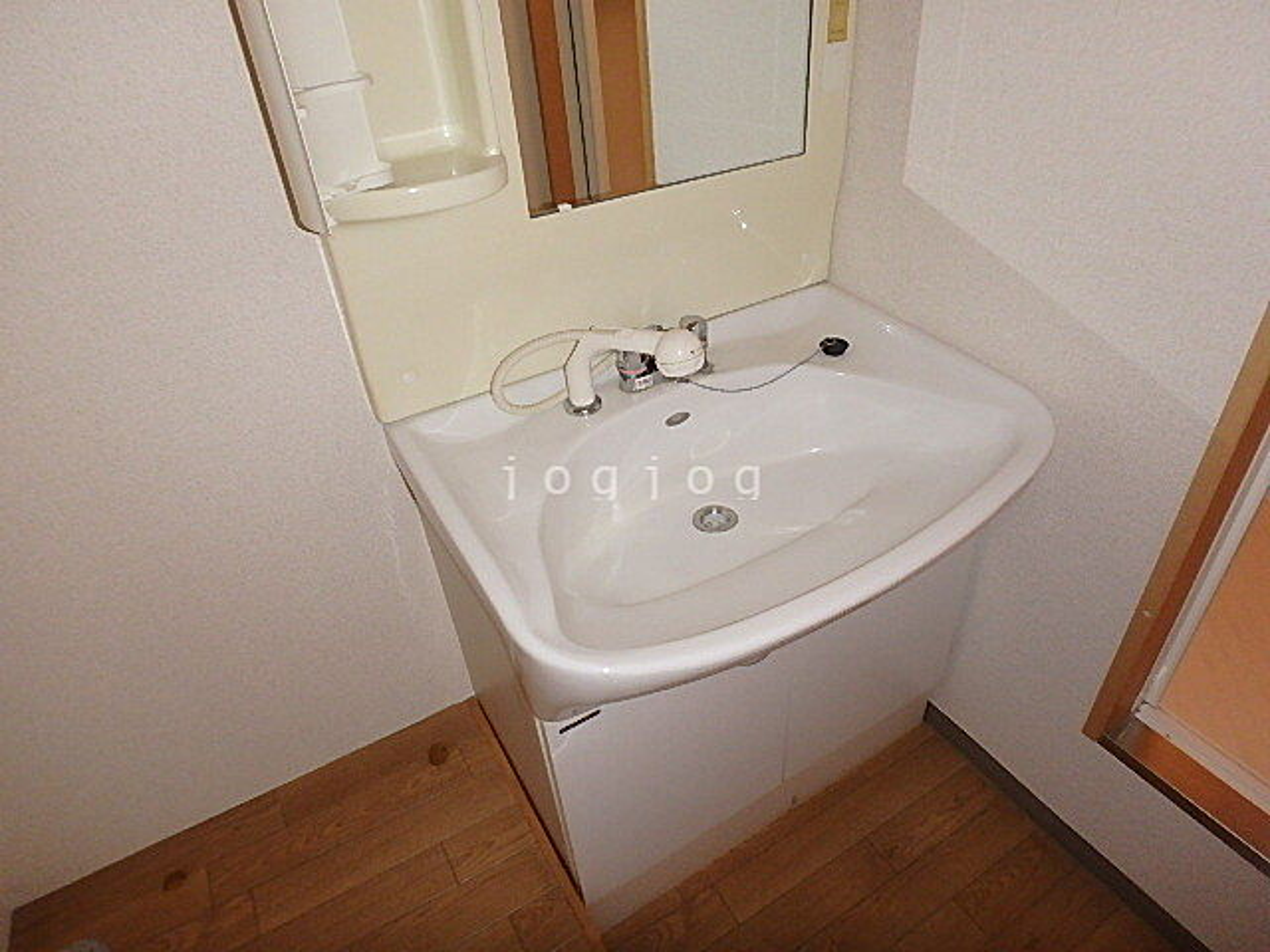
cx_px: 635
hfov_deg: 79.0
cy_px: 476
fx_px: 770
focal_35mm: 21
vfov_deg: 63.4
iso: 400
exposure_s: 1/30
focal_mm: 3.7
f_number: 3.5
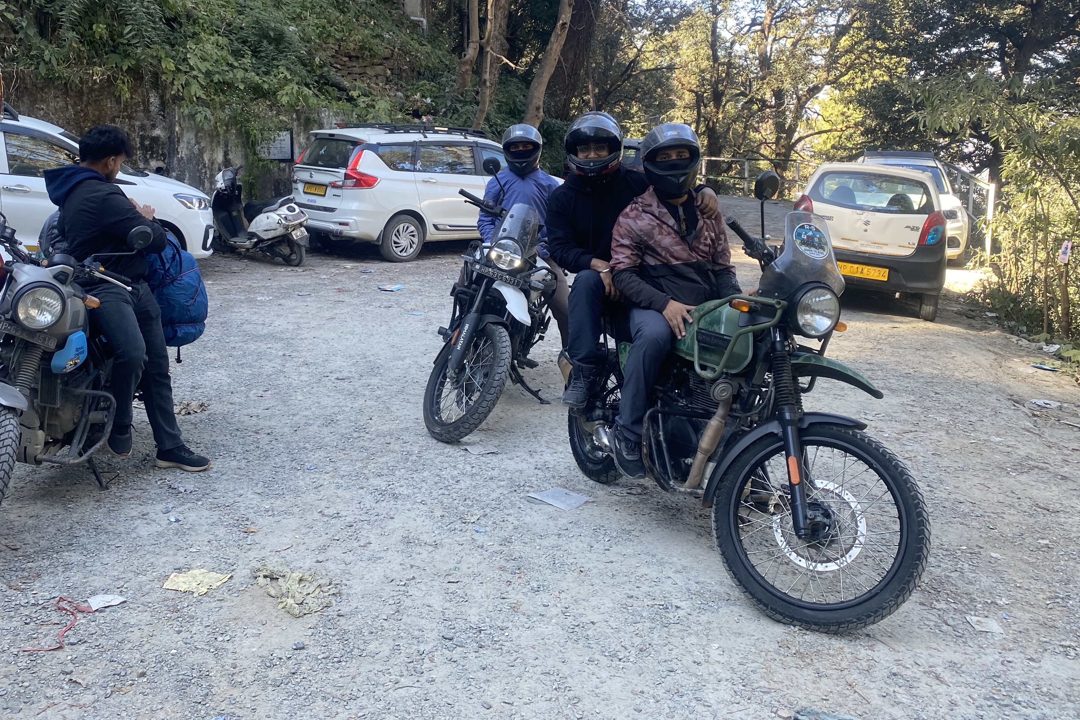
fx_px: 990
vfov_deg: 39.4
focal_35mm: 33
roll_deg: -0.2
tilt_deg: -5.1
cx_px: 453
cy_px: 234
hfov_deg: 56.9
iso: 40
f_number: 1.8
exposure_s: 1/122
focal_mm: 4.25
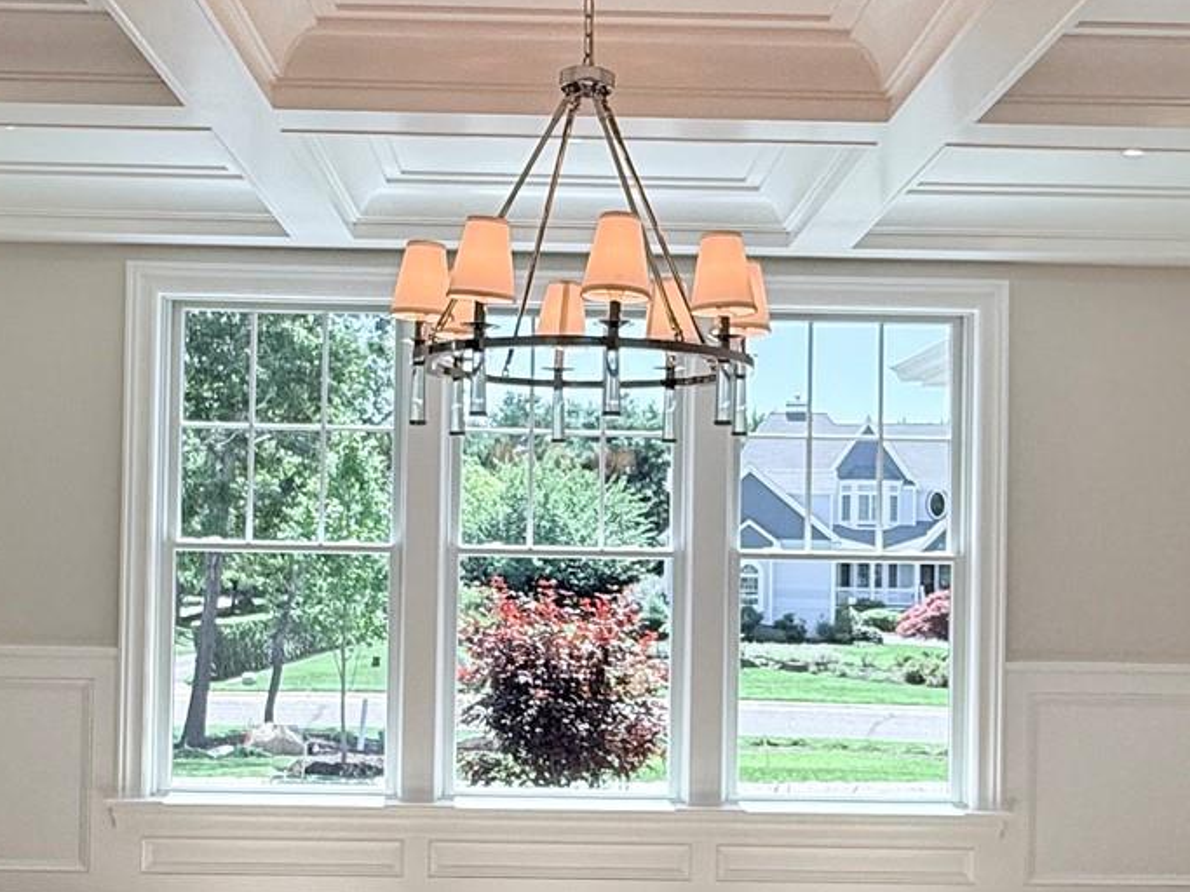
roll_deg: -1.9
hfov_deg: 44.8
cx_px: 591
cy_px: 537
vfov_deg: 34.2
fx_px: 1444
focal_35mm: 42
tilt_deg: +0.9
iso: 64
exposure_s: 1/535
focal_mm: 2.22
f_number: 2.2
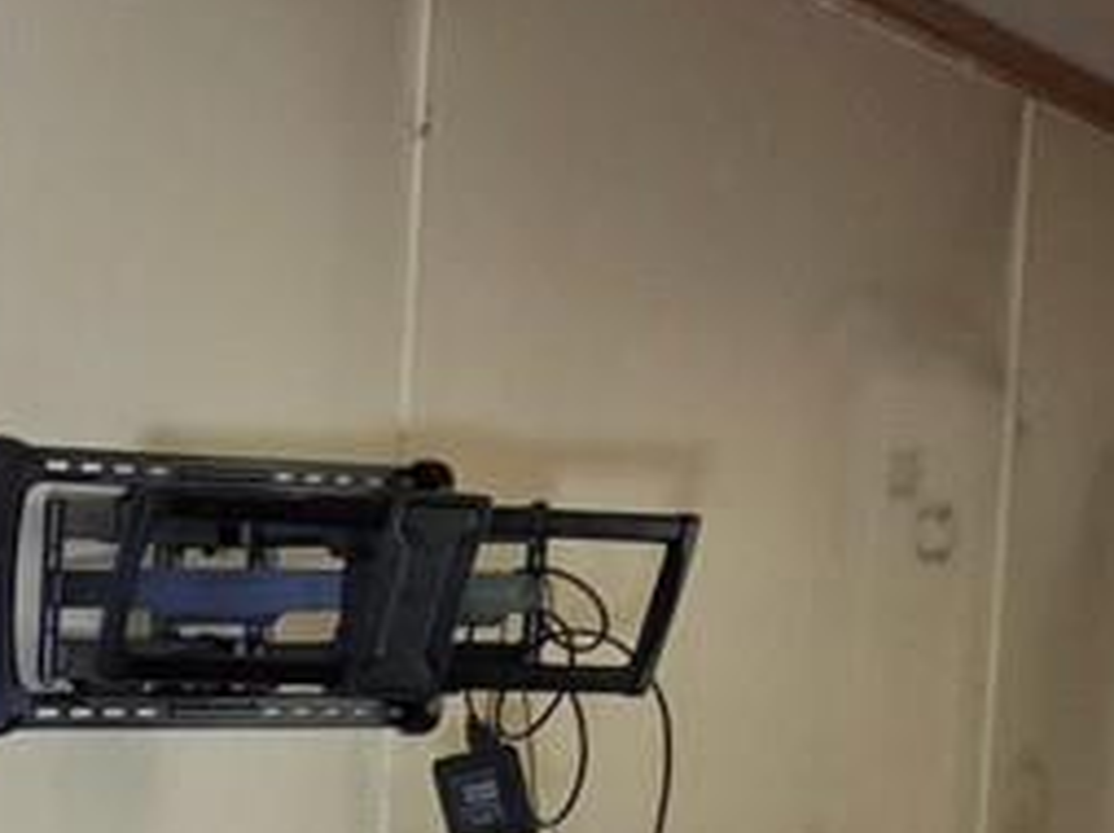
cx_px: -1118
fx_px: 2636
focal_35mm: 82
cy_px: 894
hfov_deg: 17.3
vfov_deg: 17.4
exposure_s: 1/60
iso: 200
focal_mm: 2.2
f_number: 1.9
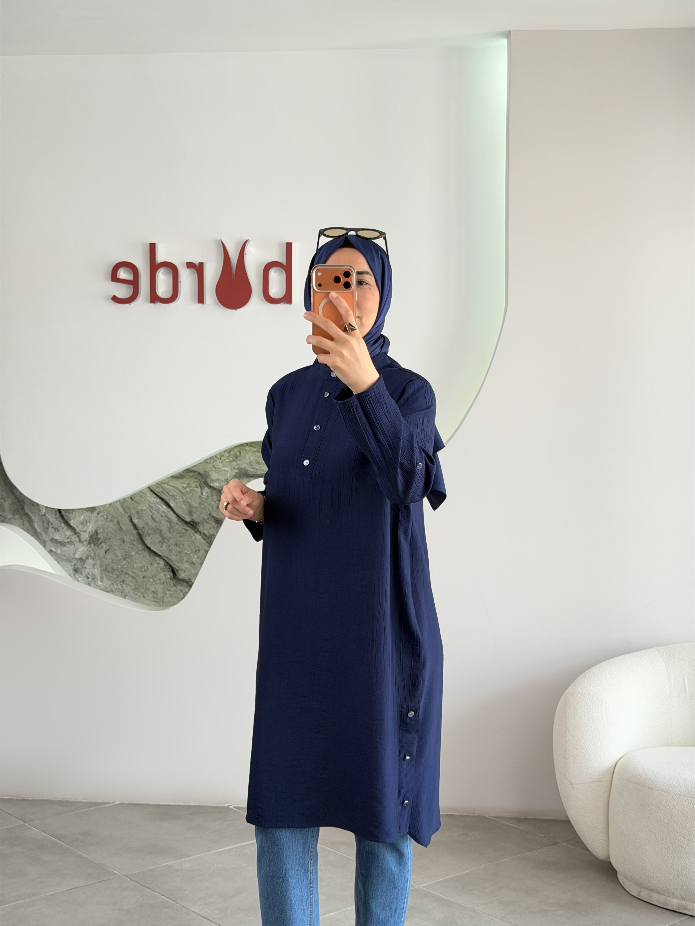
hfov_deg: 30.3
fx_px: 1285
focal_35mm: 48
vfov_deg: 39.7
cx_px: 348
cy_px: 463
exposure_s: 1/184
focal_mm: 6.76
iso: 50
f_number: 1.78
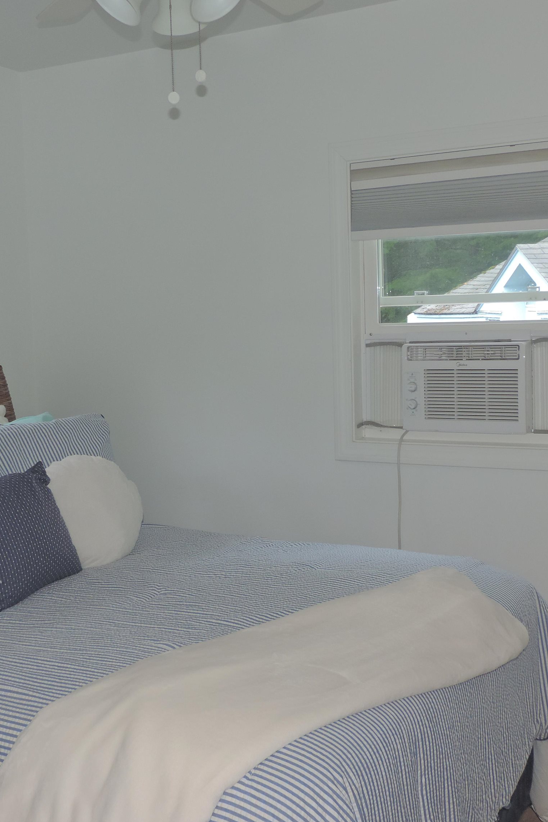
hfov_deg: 31.9
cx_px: 259
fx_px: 959
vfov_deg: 46.4
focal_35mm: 42
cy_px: 408
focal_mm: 5.3
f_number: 3.1
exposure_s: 1/30
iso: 200
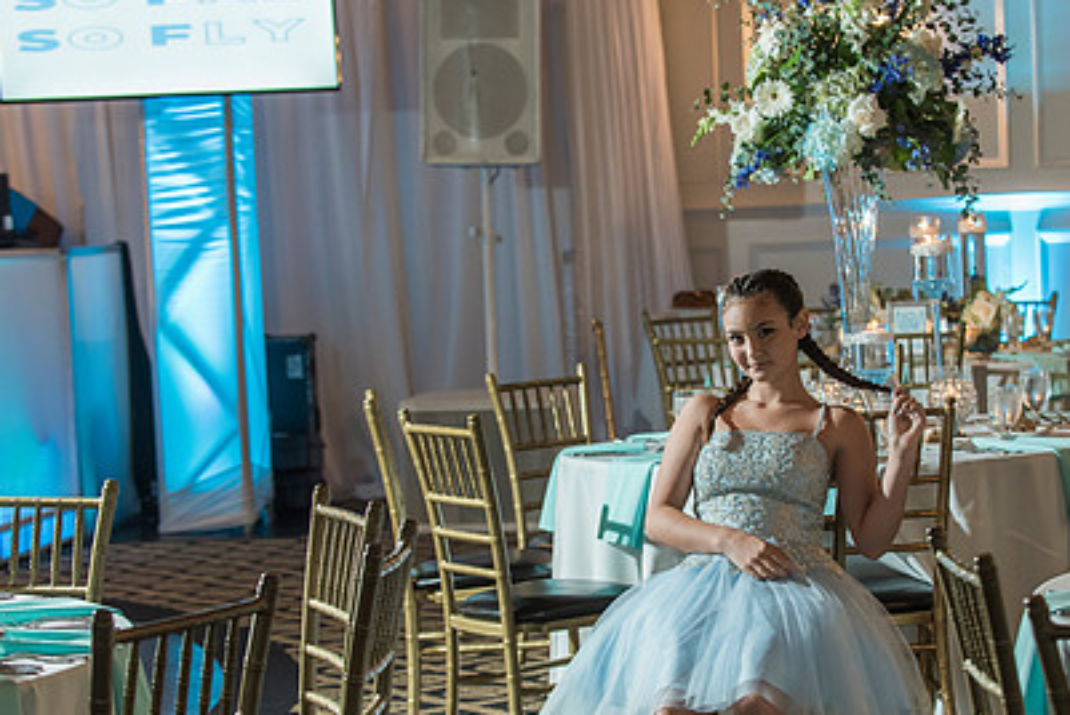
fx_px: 3064
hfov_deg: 19.8
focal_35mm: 103
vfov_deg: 13.3
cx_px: 665
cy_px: 446
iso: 1250
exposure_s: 1/100
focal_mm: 70
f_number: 4
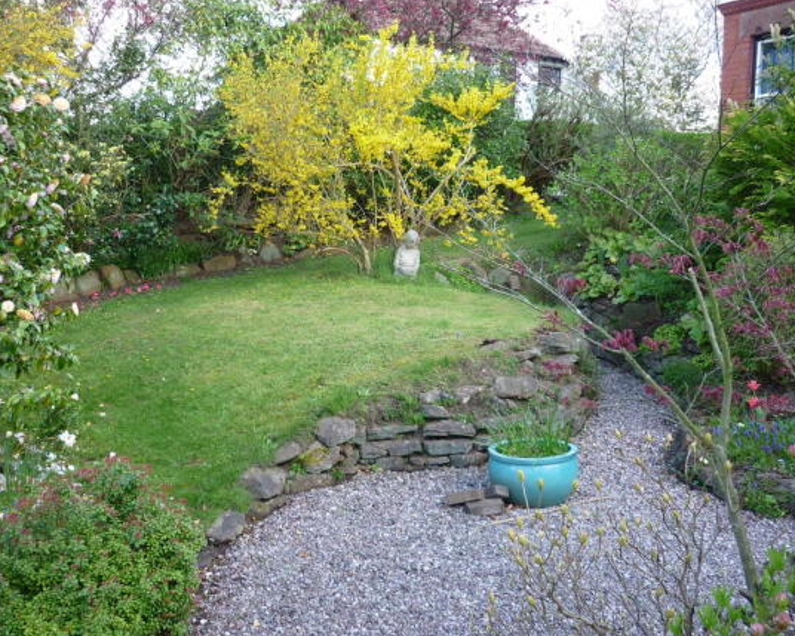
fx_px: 824
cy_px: 319
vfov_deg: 42.2
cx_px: 383
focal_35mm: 35
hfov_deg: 51.5
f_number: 2.8
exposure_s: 1/100
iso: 80
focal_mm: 5.5
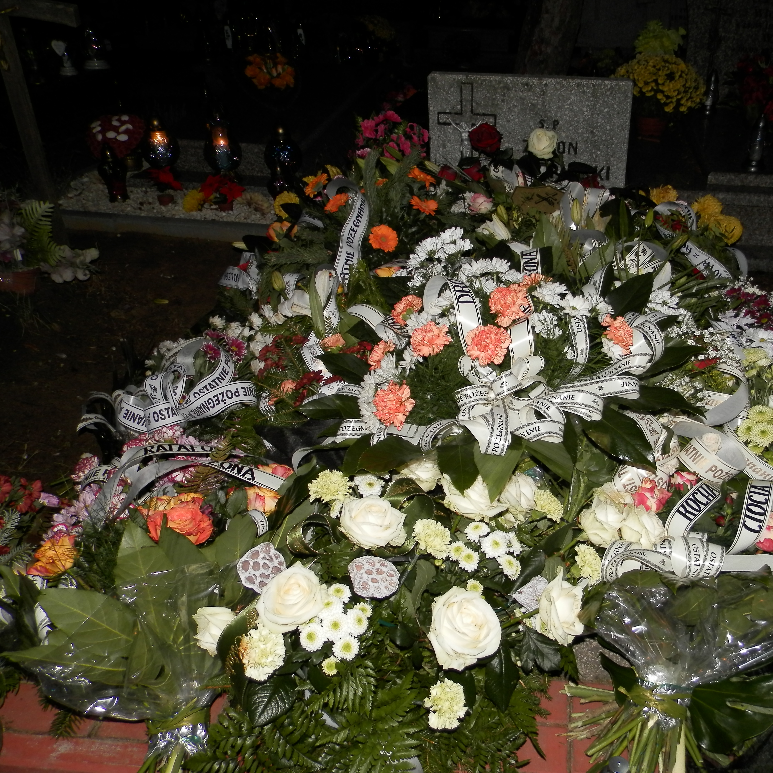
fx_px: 758
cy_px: 389
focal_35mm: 30
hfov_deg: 53.1
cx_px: 506
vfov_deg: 54.0
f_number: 3.1
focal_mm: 4.5
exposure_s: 1/30
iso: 100
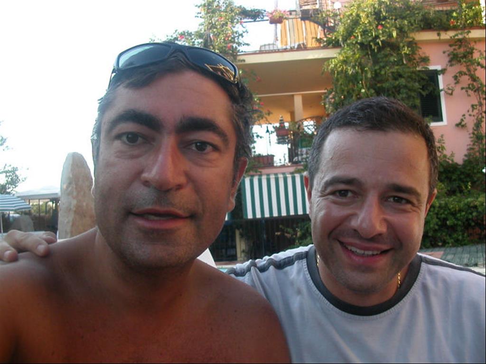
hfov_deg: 50.1
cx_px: 243
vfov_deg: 38.7
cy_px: 182
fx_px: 519
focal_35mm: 37
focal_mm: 5.6
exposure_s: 1/213
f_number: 2.7
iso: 100
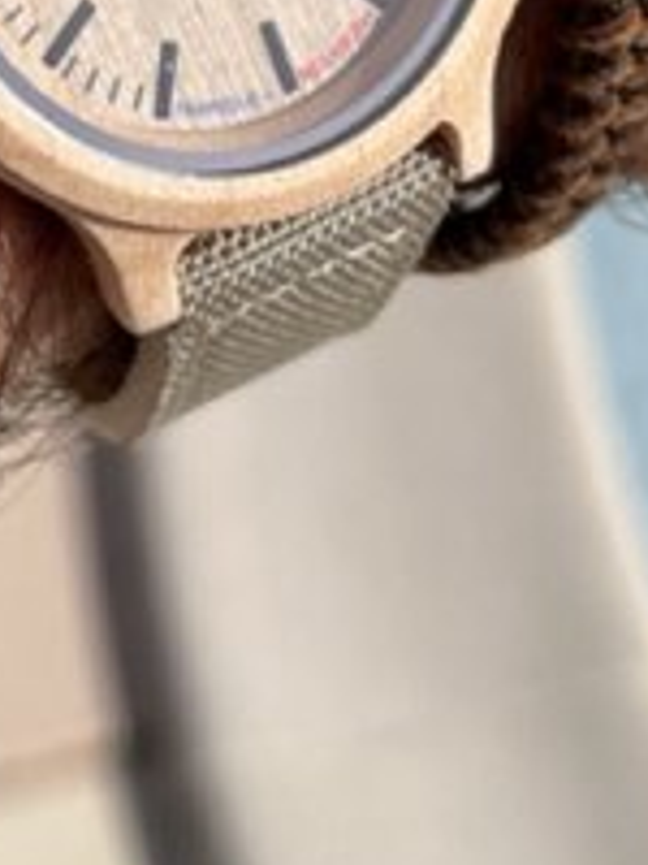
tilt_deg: -36.7
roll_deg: -1.8
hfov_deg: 14.1
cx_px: 56
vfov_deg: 17.5
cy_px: -324
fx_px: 2596
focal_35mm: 104
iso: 50
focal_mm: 5.1
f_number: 1.6
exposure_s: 1/4651
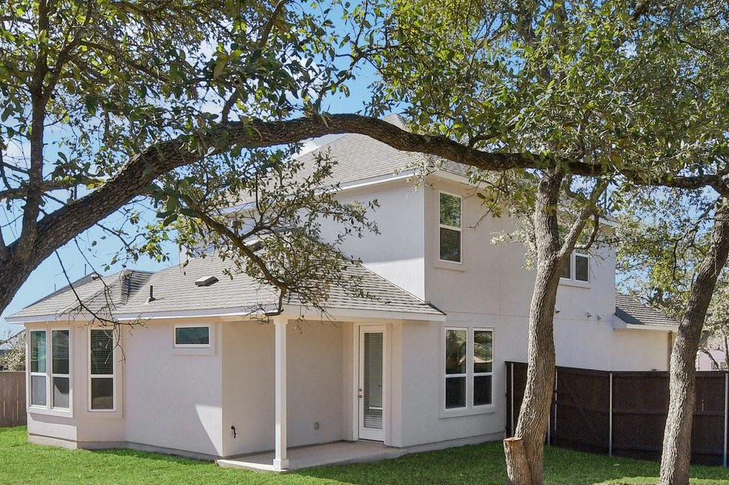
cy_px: 348
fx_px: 688
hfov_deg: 55.8
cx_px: 360
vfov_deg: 38.1
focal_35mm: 34
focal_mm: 10
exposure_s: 1/640
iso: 400
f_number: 8
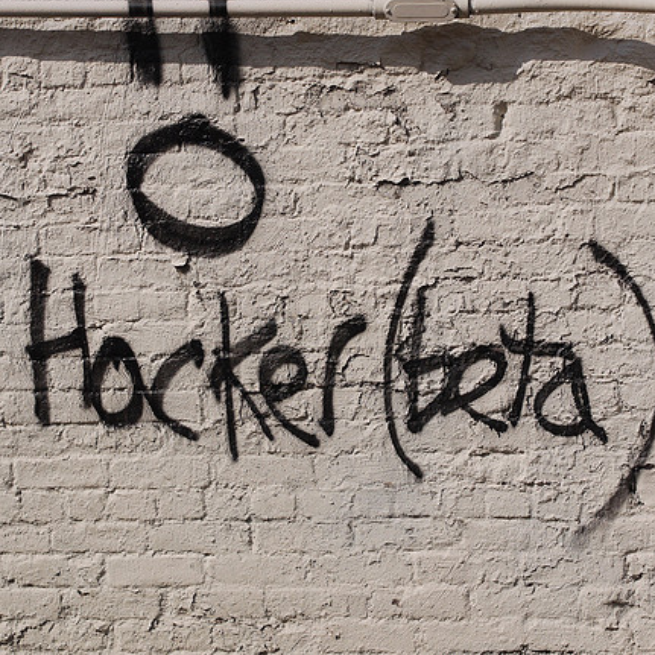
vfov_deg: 16.3
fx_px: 2291
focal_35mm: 107
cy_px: 326
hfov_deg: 16.3
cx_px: 319
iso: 100
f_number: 6.3
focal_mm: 45
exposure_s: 1/1000
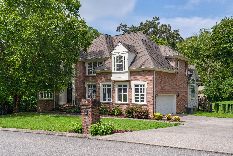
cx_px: 116
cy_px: 78
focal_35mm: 32
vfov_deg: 41.1
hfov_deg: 58.7
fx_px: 207
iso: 320
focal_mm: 32
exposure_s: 1/1600
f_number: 8
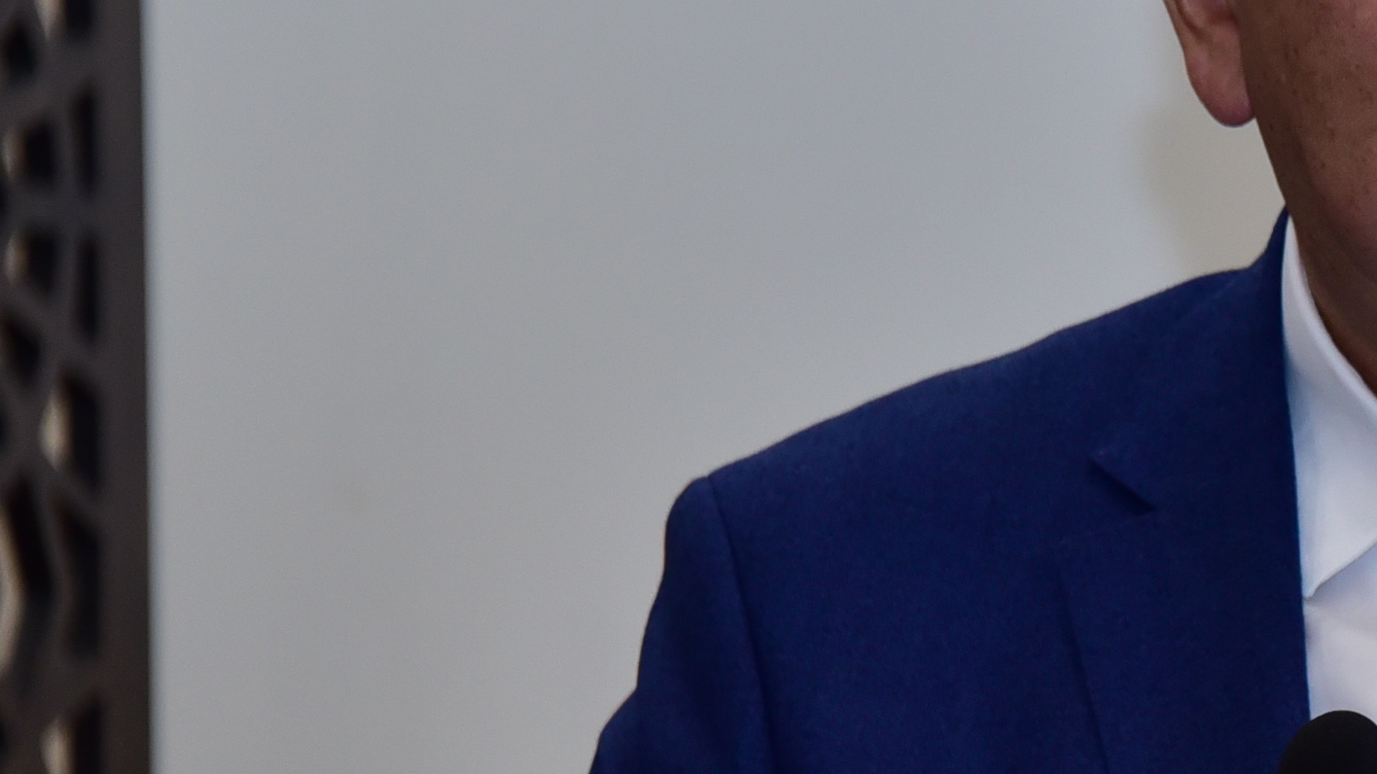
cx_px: 1907
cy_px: 498
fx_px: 21941
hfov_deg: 3.6
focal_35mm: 601
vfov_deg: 2.0
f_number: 5.6
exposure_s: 1/125
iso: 1250
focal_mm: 180
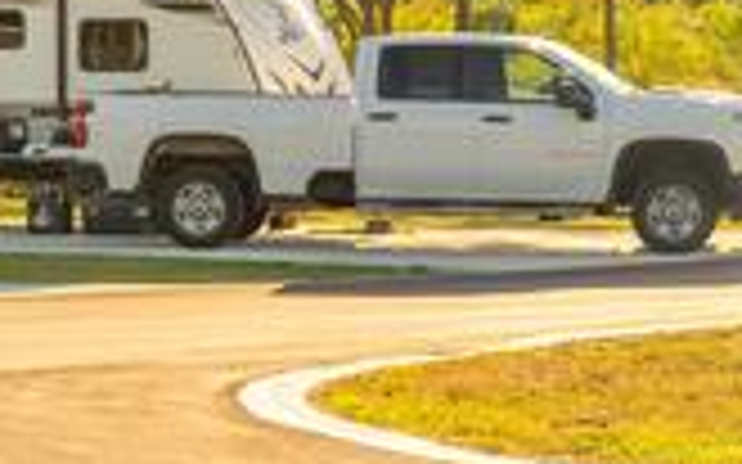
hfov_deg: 10.0
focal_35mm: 209
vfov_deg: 6.3
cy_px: 5
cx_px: 70
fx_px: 4225
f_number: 6.3
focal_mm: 85
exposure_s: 1/1000
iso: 100
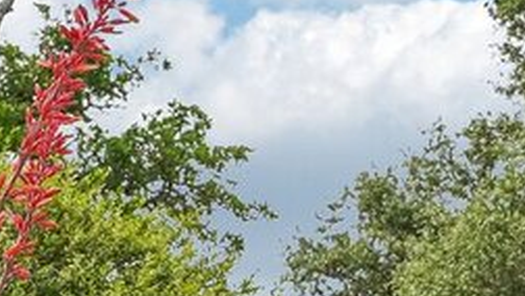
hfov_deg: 10.2
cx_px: 721
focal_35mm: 205
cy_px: 646
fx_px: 2860
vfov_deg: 5.7
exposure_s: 1/160
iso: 100
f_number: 8
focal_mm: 30.5
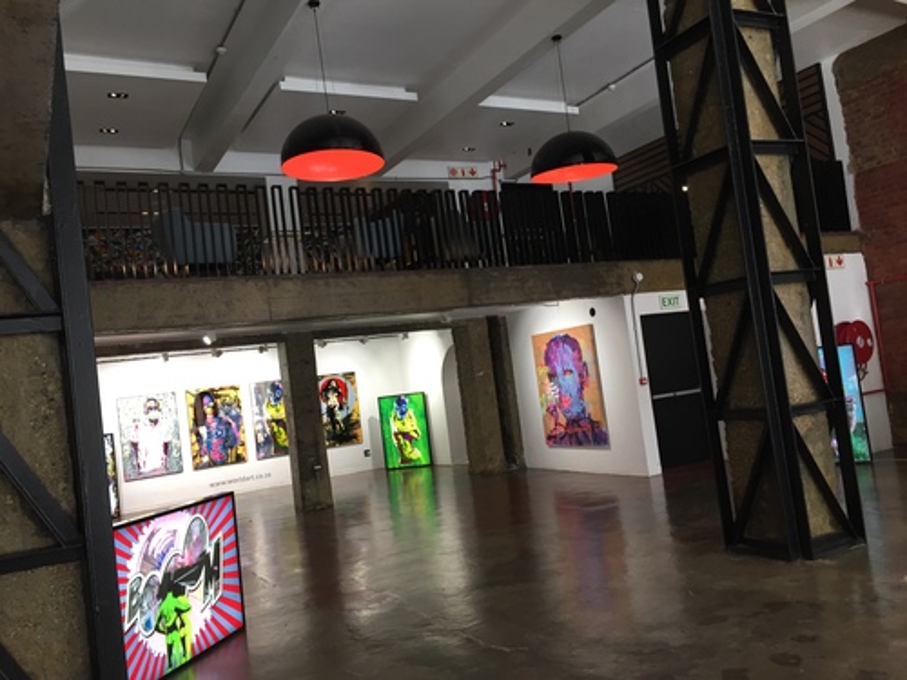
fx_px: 760
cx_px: 454
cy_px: 340
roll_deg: +6.3
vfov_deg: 48.2
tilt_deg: +1.1
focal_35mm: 29
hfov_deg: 61.7
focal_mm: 4.15
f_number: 2.2
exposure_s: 1/33
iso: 64
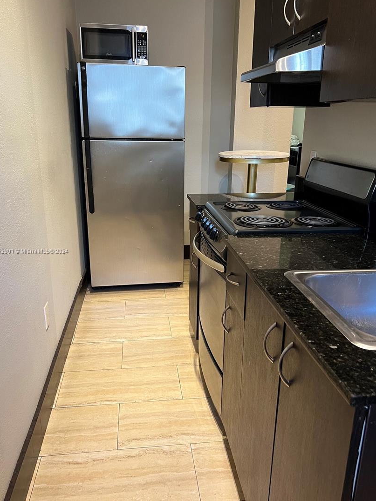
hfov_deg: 48.2
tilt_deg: -18.4
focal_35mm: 29
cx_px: 192
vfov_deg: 61.7
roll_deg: -1.2
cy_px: 251
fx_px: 420
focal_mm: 5.7
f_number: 1.5
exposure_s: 1/60
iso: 160
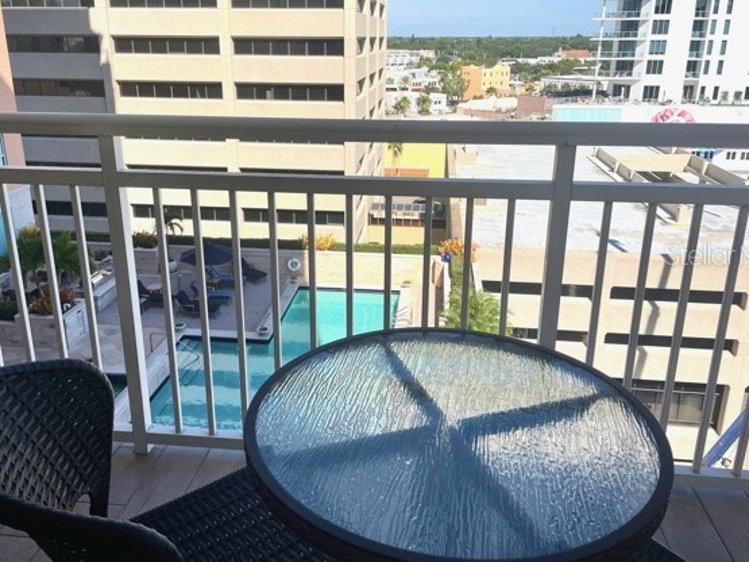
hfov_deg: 60.0
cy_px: 254
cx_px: 360
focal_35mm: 30
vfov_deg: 46.7
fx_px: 649
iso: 32
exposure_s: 1/4132
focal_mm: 4.2
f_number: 1.6
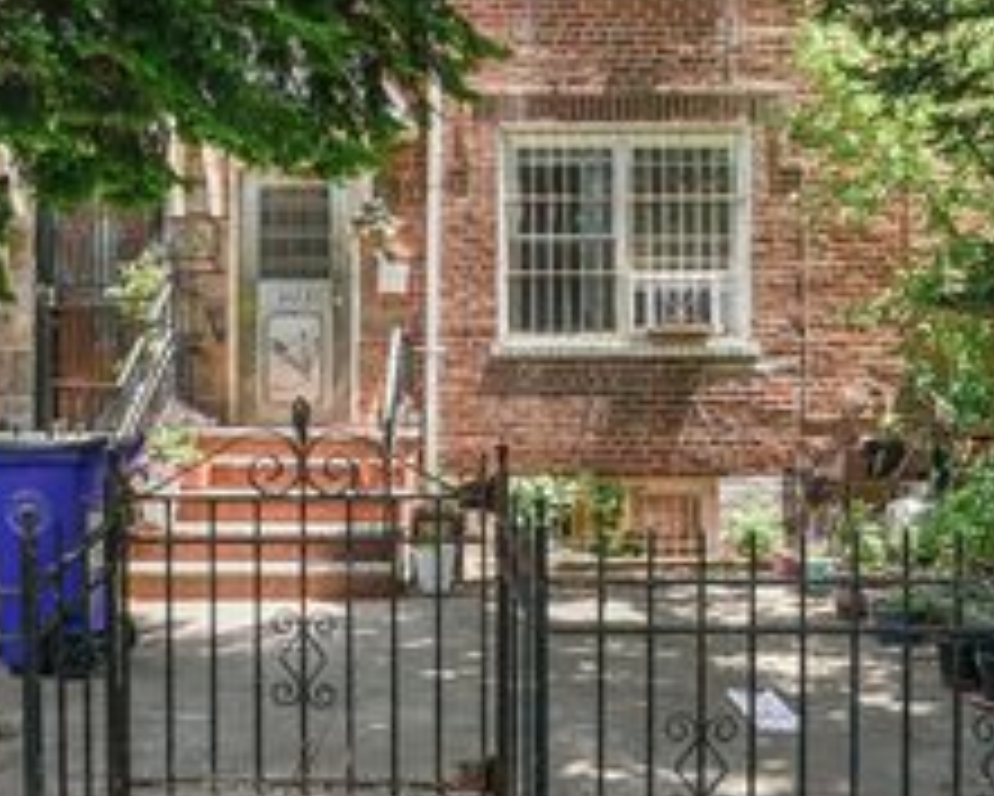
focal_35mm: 34
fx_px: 1001
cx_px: 477
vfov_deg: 41.5
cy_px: 155
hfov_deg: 52.8
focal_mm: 16
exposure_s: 1/50
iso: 200
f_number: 11
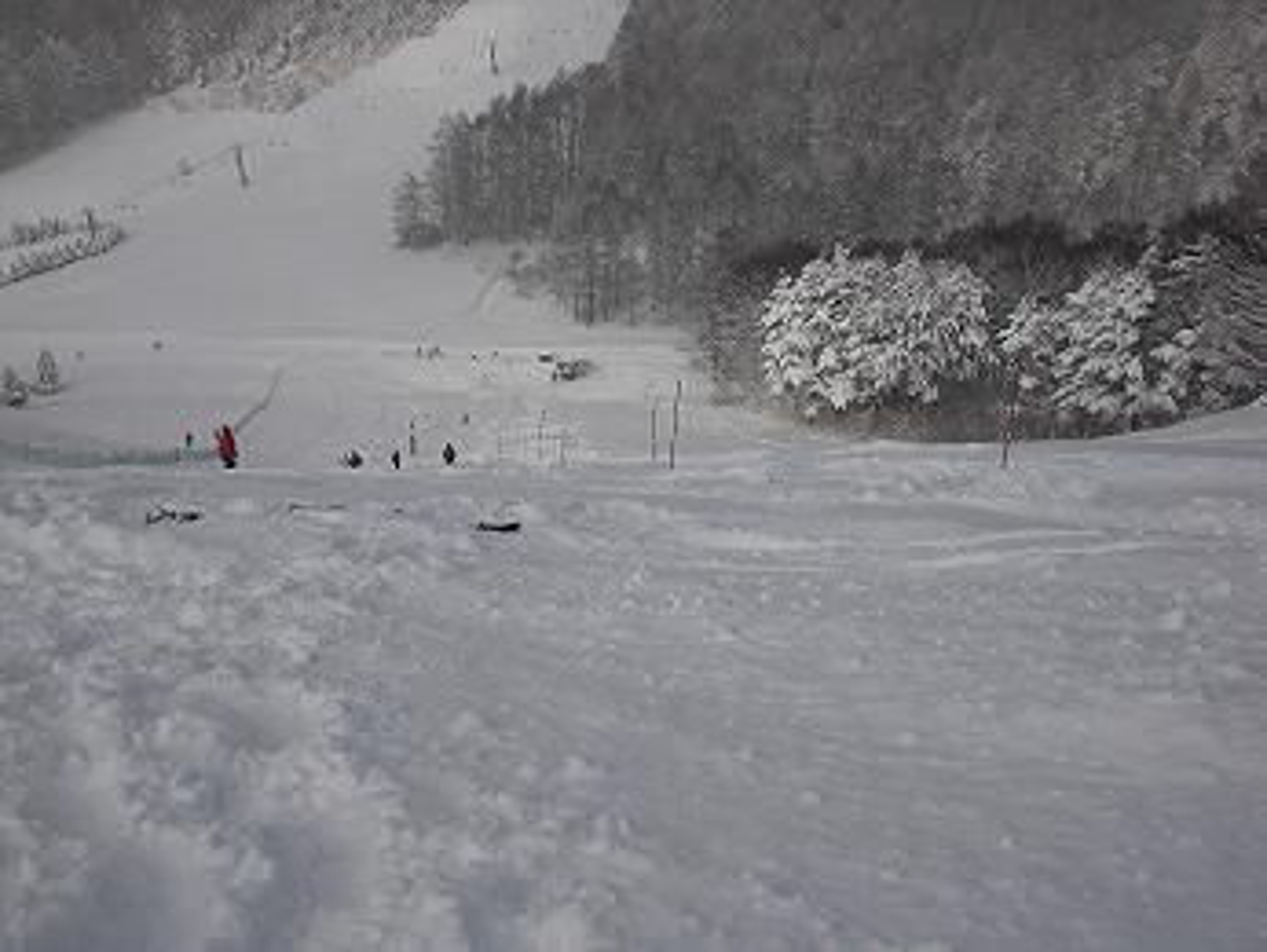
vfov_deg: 37.8
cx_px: 634
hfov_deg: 48.9
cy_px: 476
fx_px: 1392
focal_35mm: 38
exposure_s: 1/1000
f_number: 5.6
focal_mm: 6.3
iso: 64
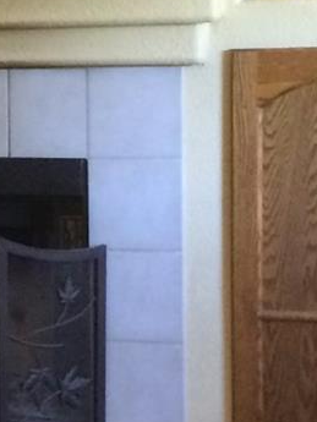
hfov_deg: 8.0
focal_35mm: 168
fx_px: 2050
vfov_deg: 11.8
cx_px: -505
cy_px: 234
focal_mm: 4.15
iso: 250
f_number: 2.2
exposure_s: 1/30
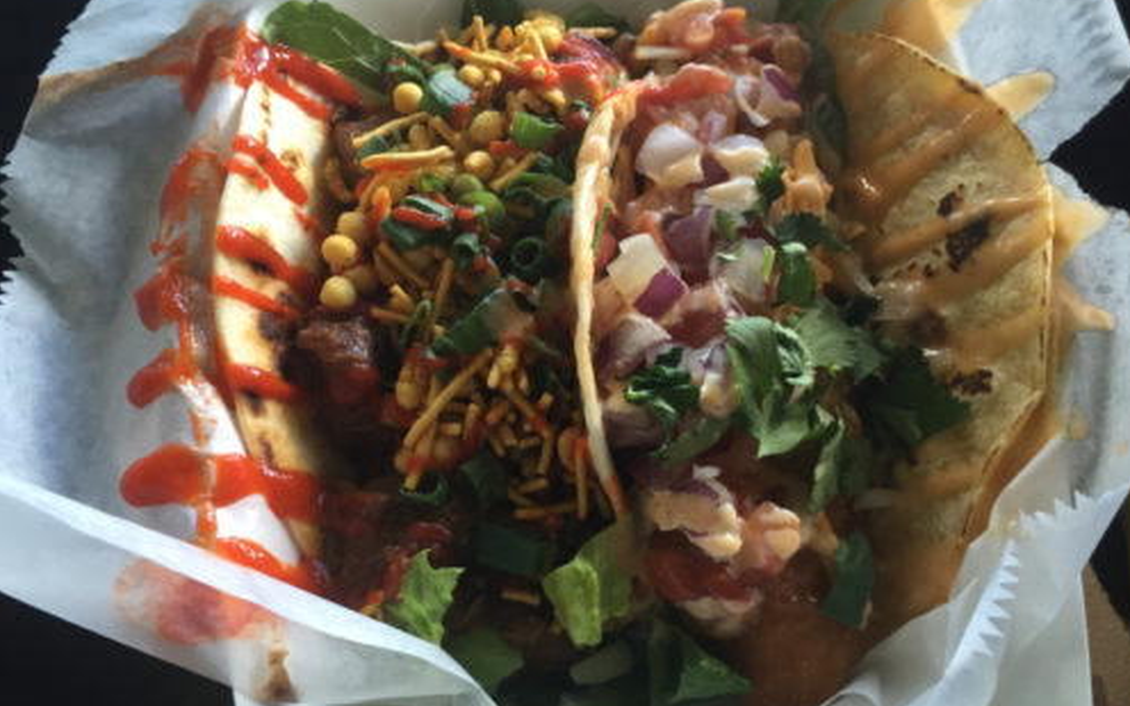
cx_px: 567
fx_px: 955
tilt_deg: -52.5
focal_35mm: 31
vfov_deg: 40.6
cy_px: 375
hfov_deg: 61.2
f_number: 2.2
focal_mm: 4.15
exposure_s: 1/30
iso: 40
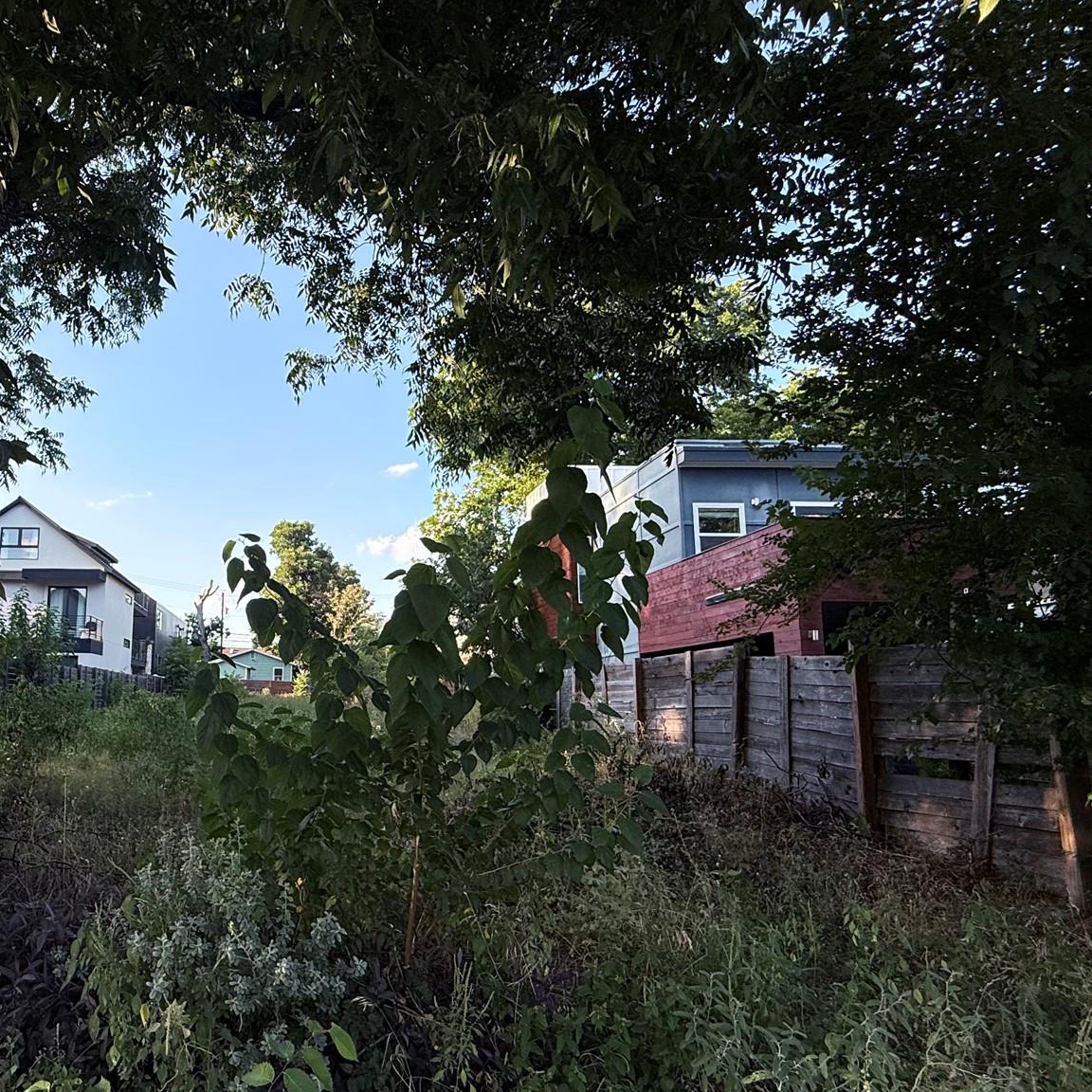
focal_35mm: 22
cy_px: 596
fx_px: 785
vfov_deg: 69.5
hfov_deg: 65.6
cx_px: 282
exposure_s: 1/376
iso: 50
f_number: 2.2
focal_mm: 2.22
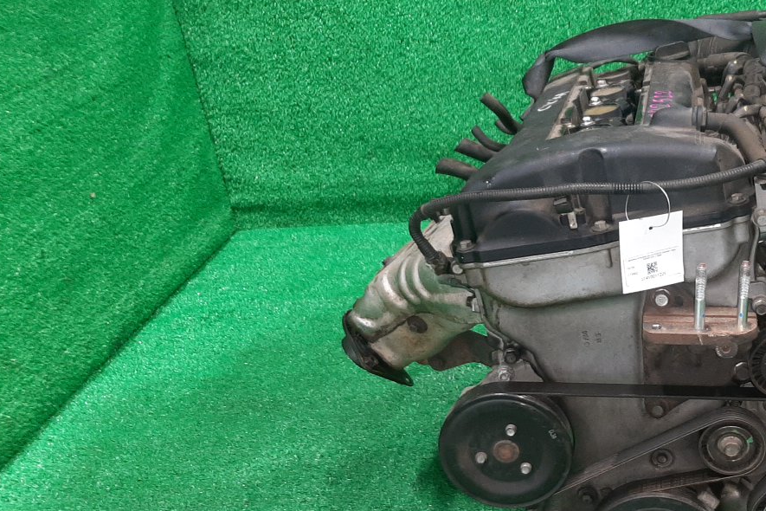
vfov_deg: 30.3
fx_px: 936
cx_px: 614
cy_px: 342
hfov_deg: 42.5
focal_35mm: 44
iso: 214
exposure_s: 1/50
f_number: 1.7
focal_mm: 3.93
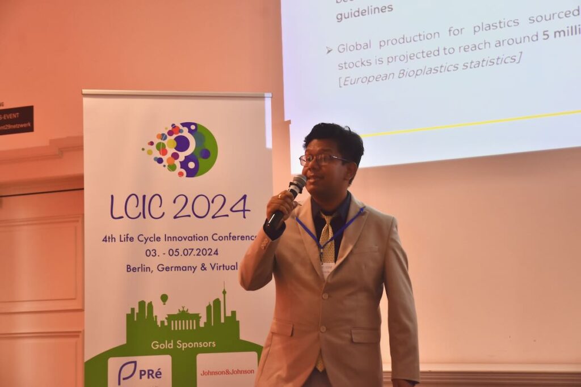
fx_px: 1089
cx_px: 290
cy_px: 194
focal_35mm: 68
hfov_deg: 29.9
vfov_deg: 20.2
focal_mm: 45
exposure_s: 1/60
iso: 1000
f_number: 4.8
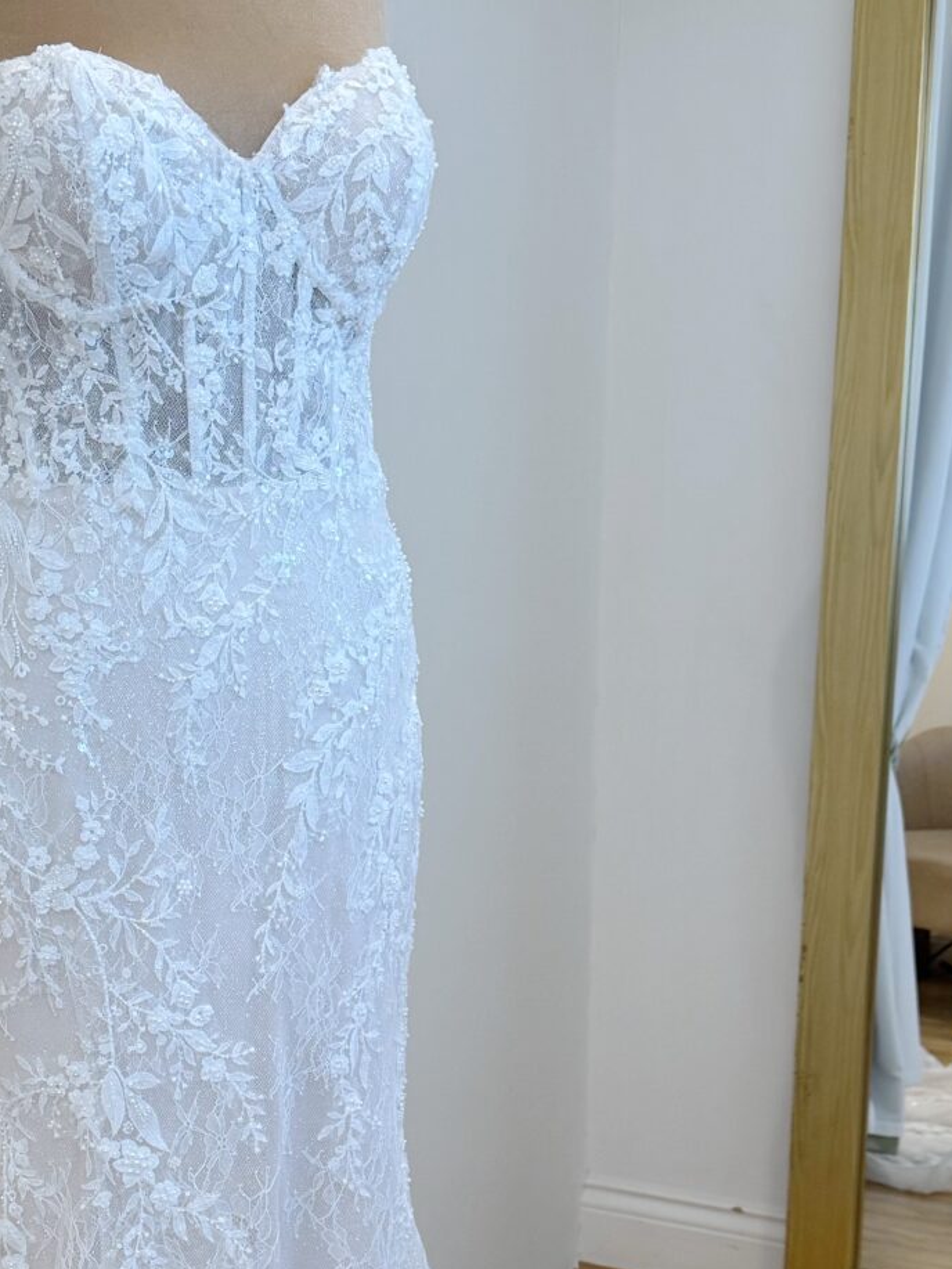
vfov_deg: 28.5
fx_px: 2456
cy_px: 963
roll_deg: +0.8
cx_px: 130
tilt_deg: -10.7
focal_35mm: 67
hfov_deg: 21.5
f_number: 1.78
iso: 125
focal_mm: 6.76
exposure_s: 1/100
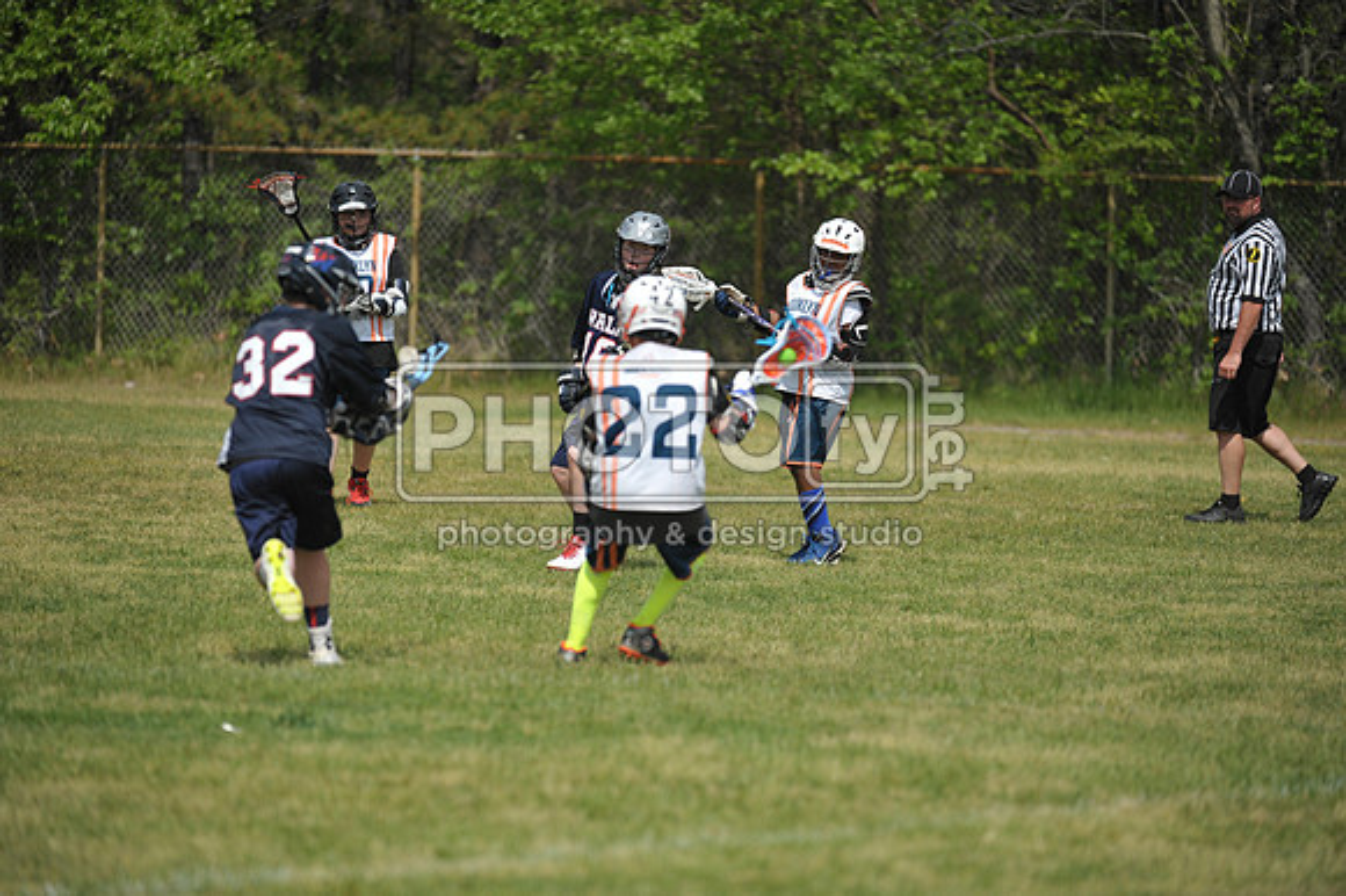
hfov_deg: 7.6
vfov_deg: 5.1
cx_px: 673
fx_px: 10089
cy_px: 448
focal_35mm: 270
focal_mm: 270
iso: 640
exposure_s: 1/5000
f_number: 4
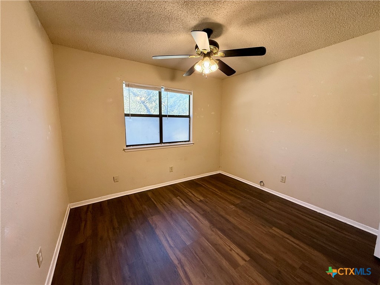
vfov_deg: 85.7
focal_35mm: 14
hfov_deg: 102.1
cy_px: 142
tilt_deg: -7.2
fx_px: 154
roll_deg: -0.9
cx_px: 190
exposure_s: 1/120
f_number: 2.2
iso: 160
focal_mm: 2.22
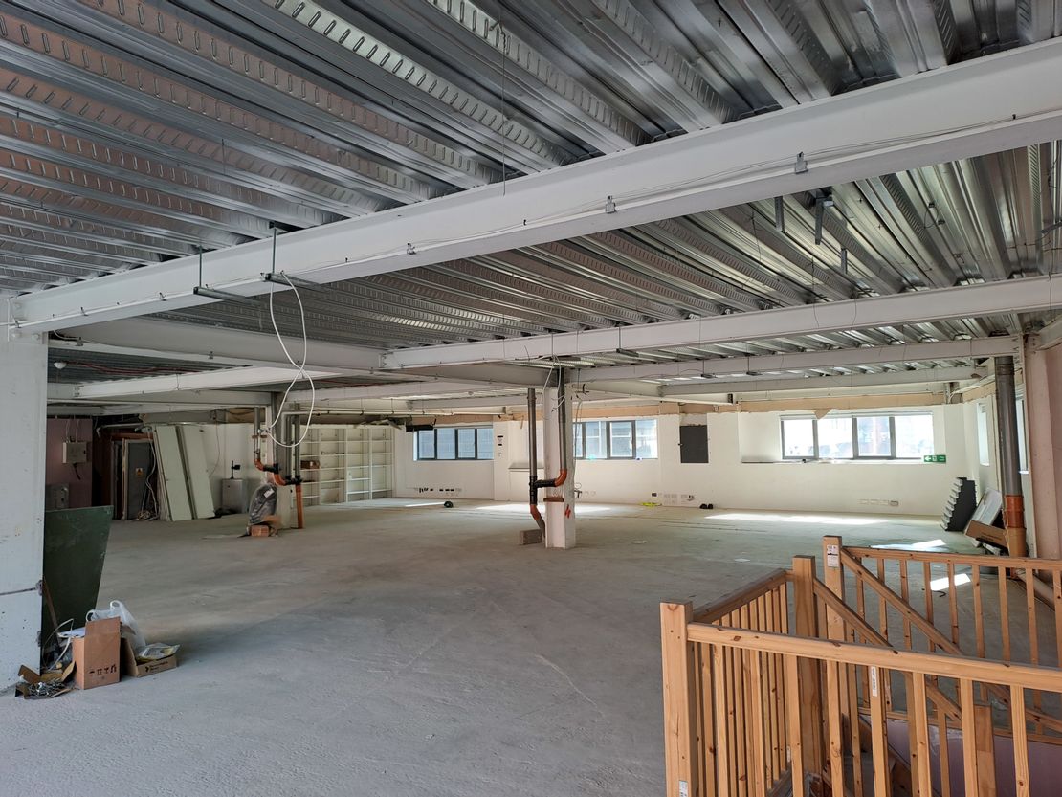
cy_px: 398
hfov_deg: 69.4
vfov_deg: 54.9
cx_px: 531
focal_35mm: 25
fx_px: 767
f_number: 1.8
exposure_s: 1/50
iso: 32
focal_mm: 4.65
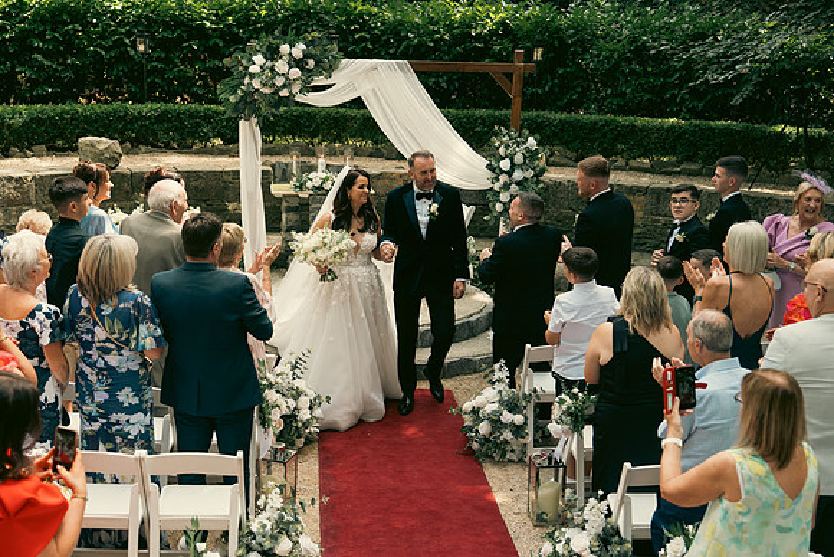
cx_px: 417
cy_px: 278
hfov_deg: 41.1
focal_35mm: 48
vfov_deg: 28.1
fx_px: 1112
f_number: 3.5
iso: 320
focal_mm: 48
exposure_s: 1/200
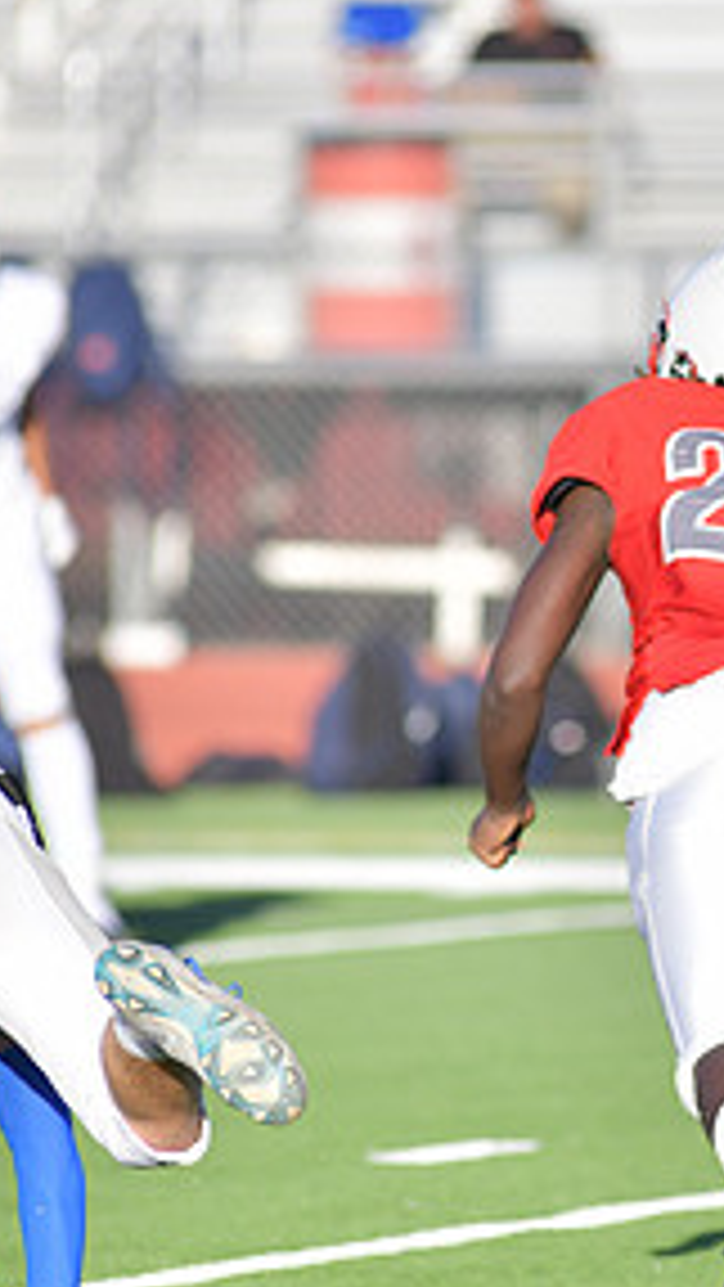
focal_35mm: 637
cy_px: 772
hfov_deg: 1.9
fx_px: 21727
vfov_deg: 3.4
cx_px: 814
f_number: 5
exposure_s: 1/3200
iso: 500
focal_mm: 300
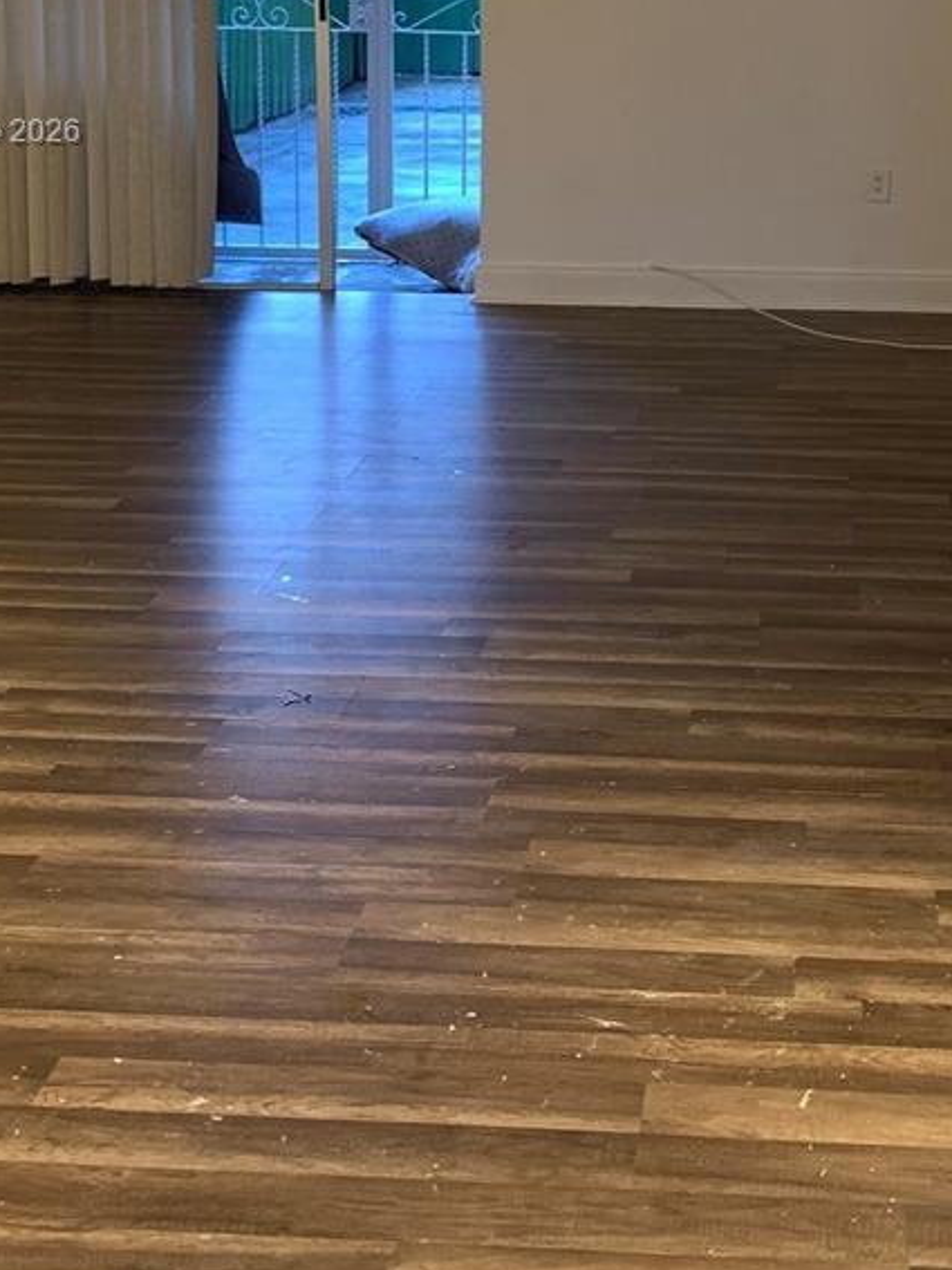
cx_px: 674
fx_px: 2018
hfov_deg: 26.3
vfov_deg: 33.2
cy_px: 134
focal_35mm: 55
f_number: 1.8
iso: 200
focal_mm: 4.25
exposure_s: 1/60
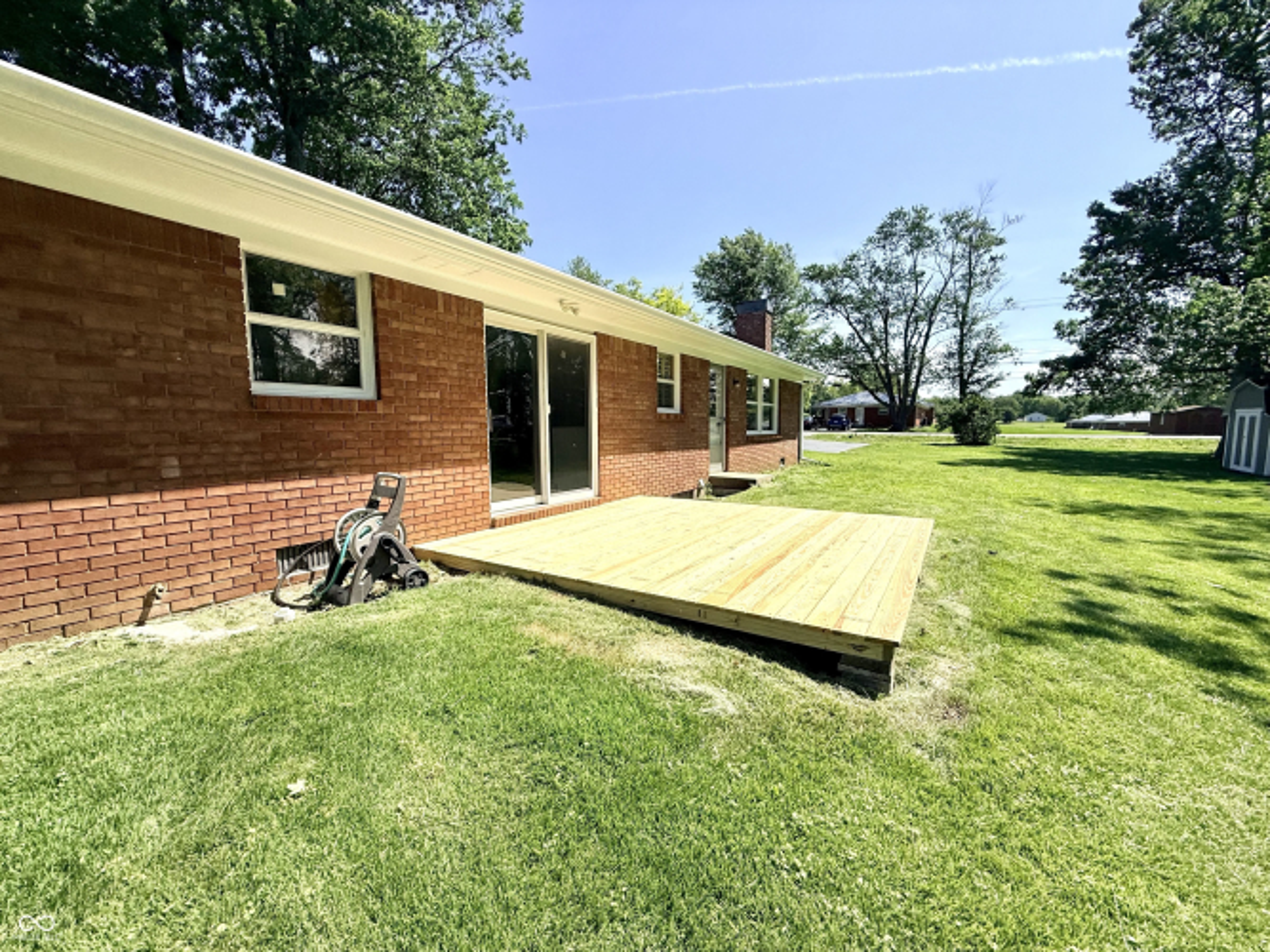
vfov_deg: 85.7
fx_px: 514
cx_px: 635
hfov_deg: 102.1
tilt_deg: -4.6
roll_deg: +0.5
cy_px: 476
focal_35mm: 14
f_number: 2.2
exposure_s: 1/2320
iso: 50
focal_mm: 2.22
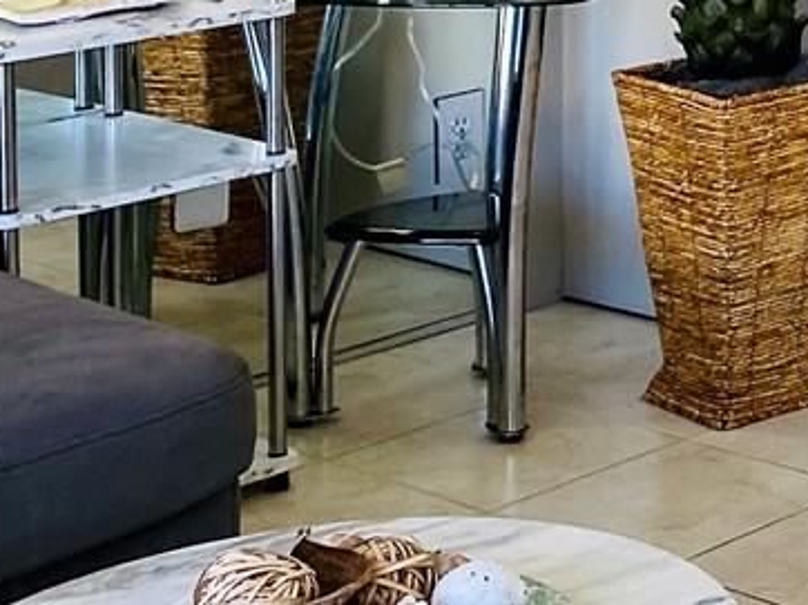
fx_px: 2683
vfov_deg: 12.3
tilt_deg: -6.7
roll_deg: -1.7
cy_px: -304
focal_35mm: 115
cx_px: 1574
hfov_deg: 14.5
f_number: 1.8
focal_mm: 4.25
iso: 64
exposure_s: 1/120
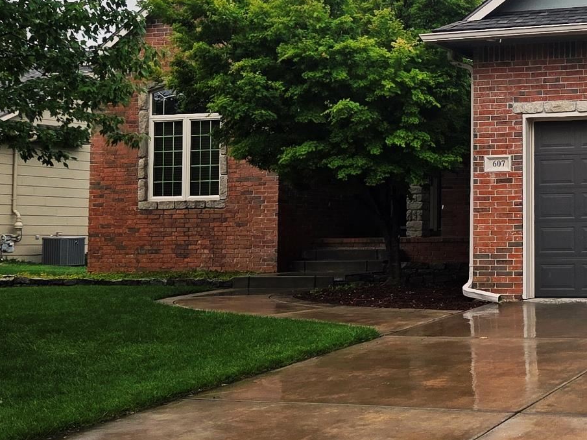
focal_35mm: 61
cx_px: 640
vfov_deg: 24.0
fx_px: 1035
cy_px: 176
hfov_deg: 28.8
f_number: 1.8
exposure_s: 1/1151
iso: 80
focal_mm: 5.4
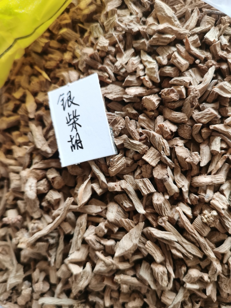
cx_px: 116
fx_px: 240
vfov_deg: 65.3
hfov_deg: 51.3
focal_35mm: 27
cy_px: 154
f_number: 1.8
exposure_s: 1/50
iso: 250
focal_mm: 5.58
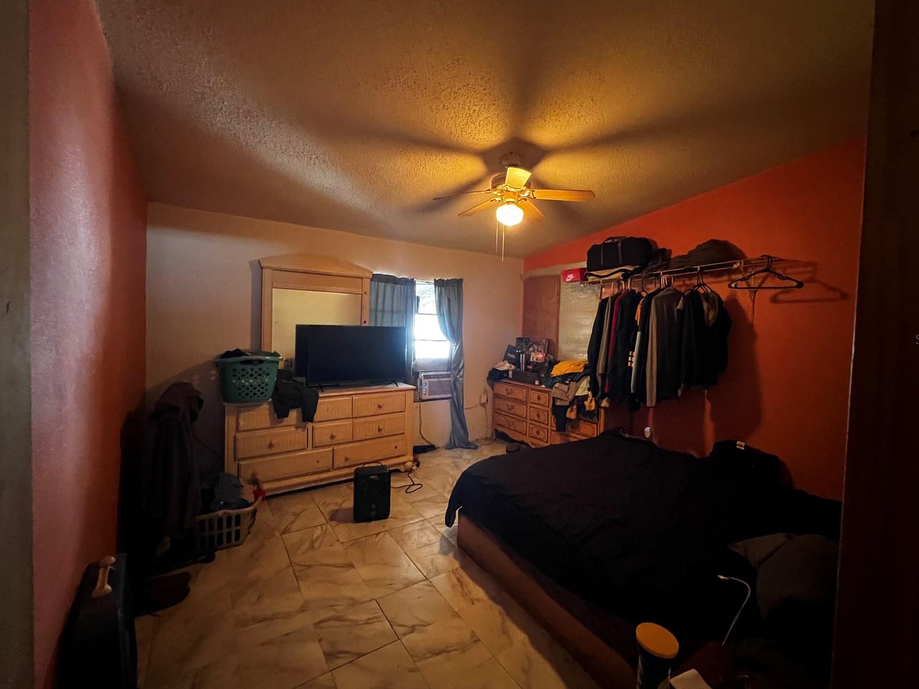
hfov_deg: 102.0
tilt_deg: -3.4
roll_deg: -2.0
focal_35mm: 14
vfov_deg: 85.7
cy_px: 339
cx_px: 479
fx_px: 372
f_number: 1.8
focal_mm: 1.57
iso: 1000
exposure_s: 1/30
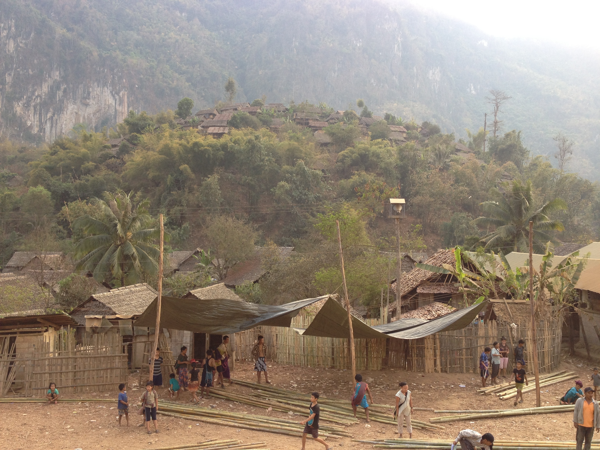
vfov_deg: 40.7
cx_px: 300
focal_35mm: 35
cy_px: 225
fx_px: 607
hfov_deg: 52.6
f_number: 2.4
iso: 50
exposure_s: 1/152
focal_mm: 4.28
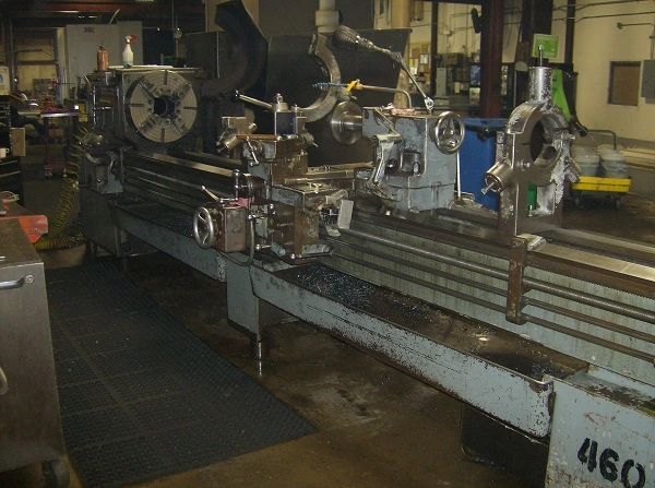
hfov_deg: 51.5
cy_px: 244
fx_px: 680
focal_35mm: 36
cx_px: 328
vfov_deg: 39.5
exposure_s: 1/60
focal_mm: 6
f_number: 2.8
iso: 200
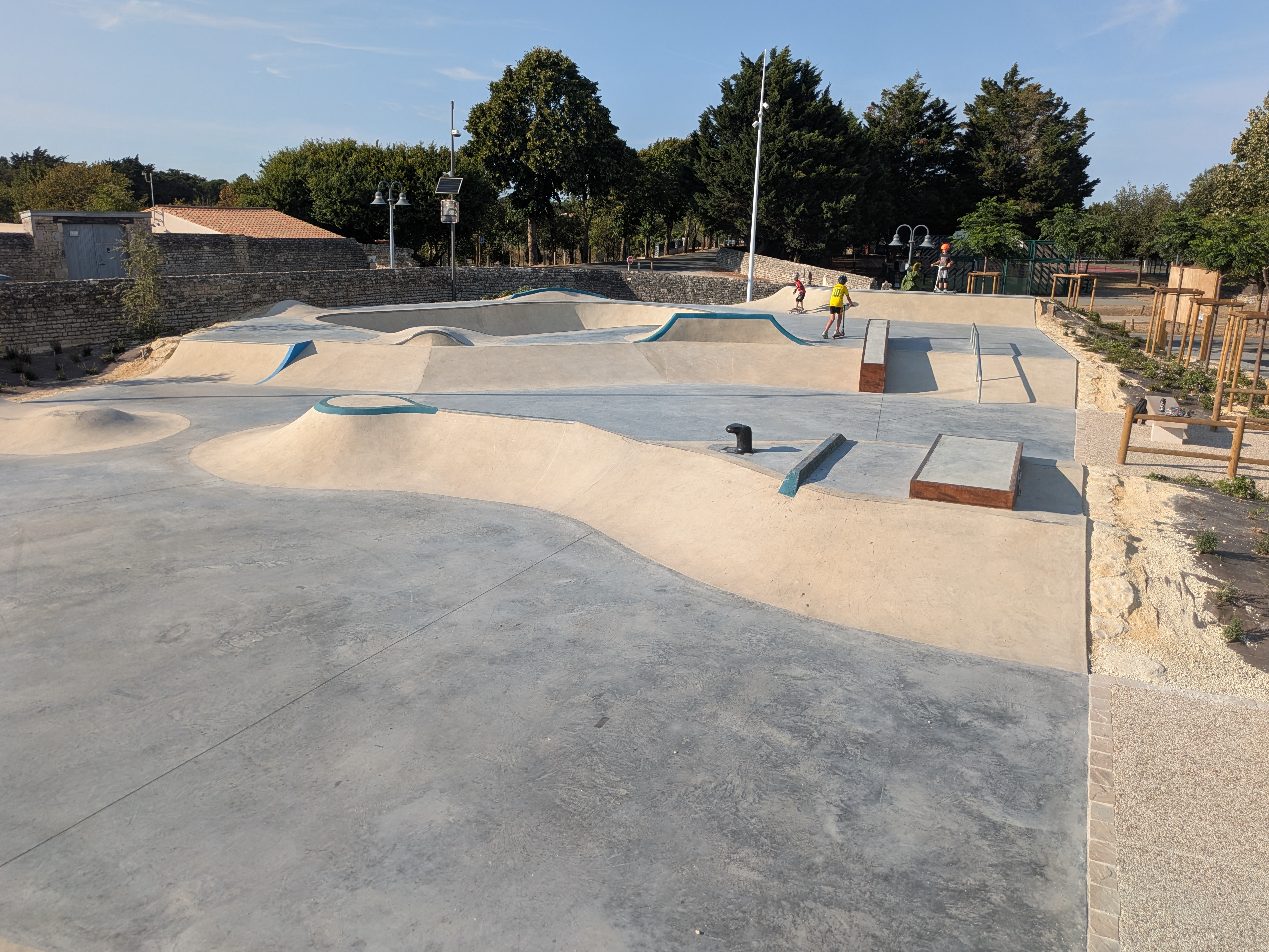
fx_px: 953
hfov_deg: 67.3
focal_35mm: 26
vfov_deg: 53.1
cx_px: 635
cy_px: 464
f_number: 1.89
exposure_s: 1/2155
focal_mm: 5.43
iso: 55
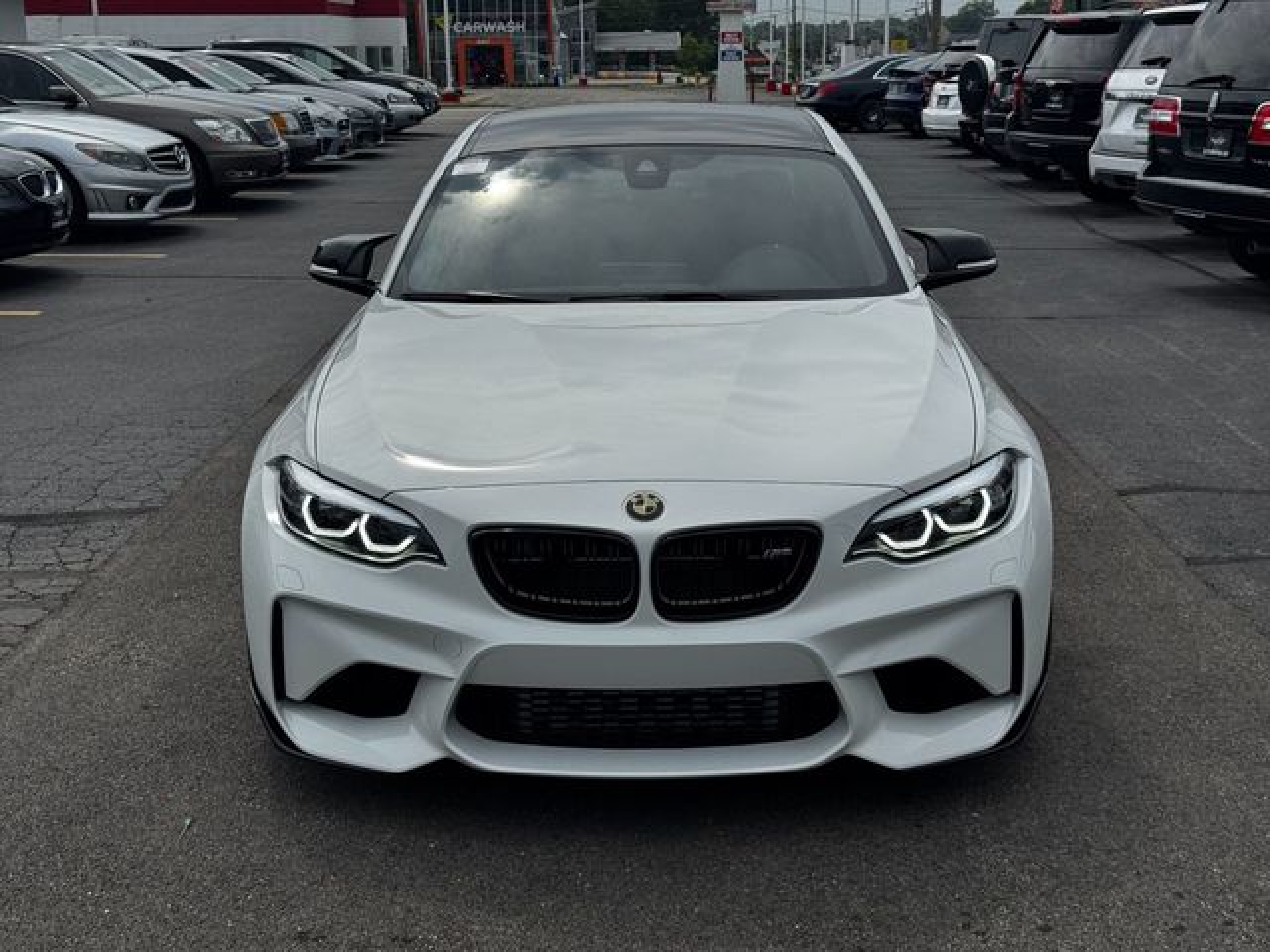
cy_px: 476
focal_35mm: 48
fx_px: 1761
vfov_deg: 30.3
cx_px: 635
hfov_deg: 39.7
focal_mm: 6.76
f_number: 1.78
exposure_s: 1/7937
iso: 64
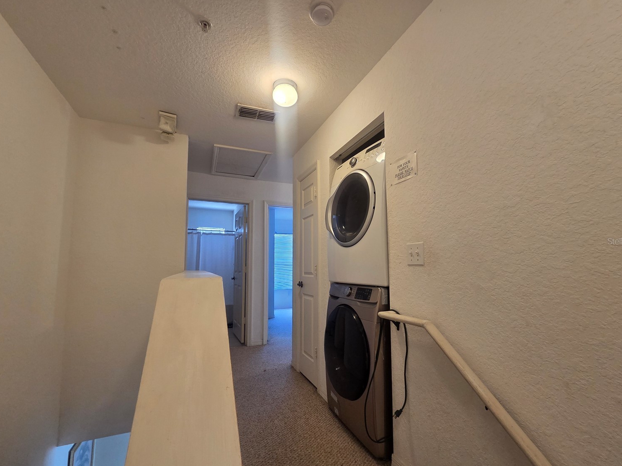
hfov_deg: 102.1
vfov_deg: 85.6
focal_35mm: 14
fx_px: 252
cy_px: 241
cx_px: 312
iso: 250
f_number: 2.2
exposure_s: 1/60
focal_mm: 2.2
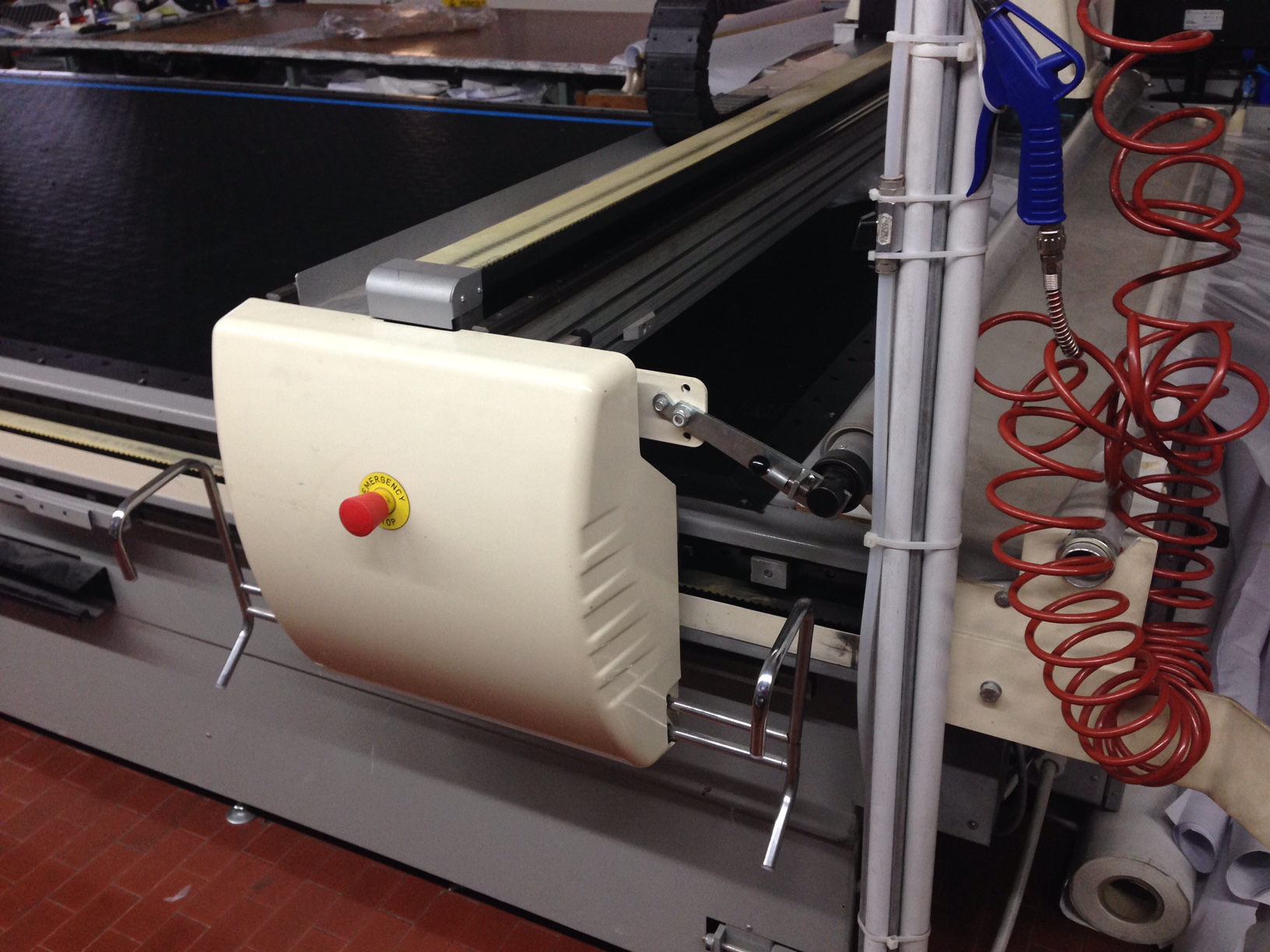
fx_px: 1211
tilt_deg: -25.7
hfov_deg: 55.4
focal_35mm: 33
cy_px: 476
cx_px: 635
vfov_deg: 42.9
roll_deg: +3.8
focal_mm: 4.12
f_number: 2.4
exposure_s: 1/20
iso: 100
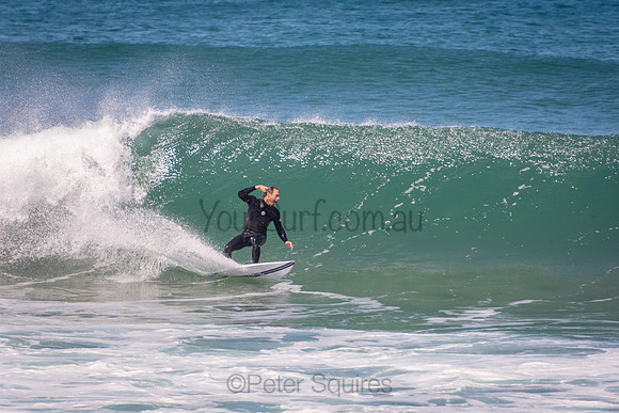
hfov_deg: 3.4
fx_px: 10319
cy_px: 206
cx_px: 310
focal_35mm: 600
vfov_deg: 2.3
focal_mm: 400
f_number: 5.6
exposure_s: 1/1250
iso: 250
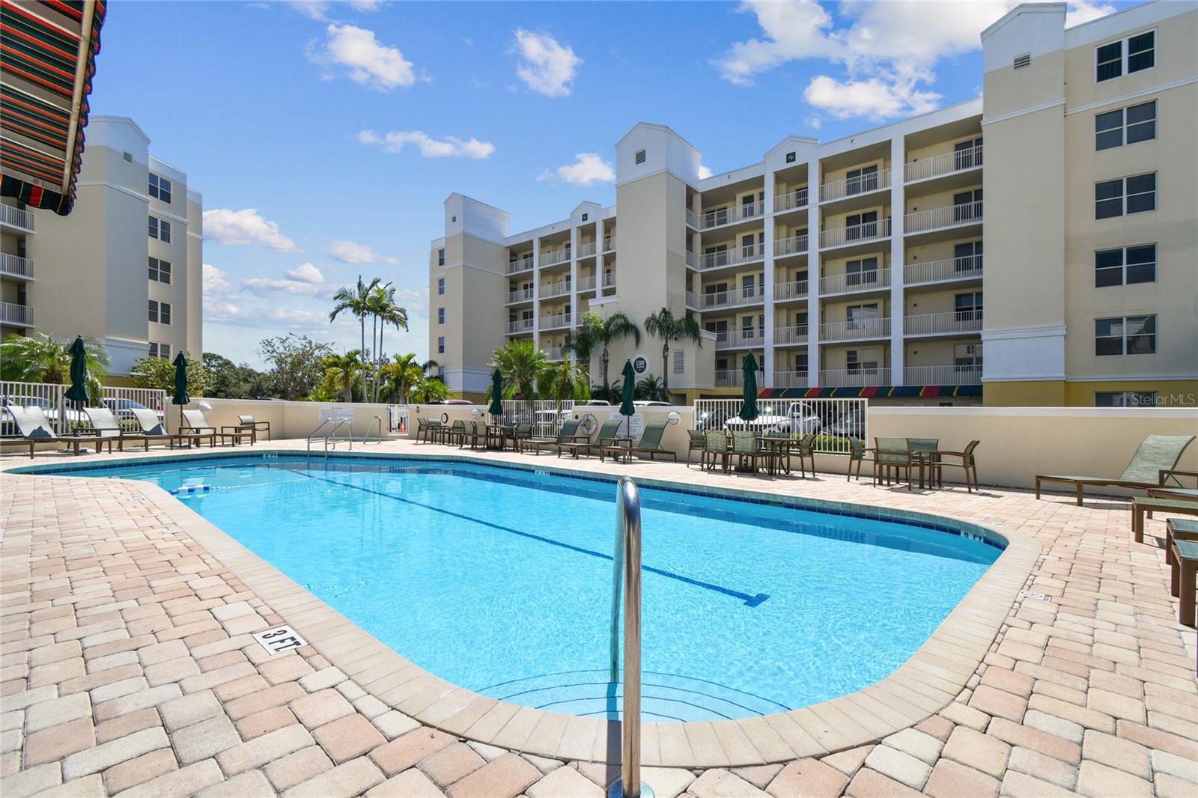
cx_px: 599
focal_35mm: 15
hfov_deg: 100.4
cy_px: 399
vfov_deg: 77.3
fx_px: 499
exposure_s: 1/200
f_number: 7.1
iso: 100
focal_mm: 10
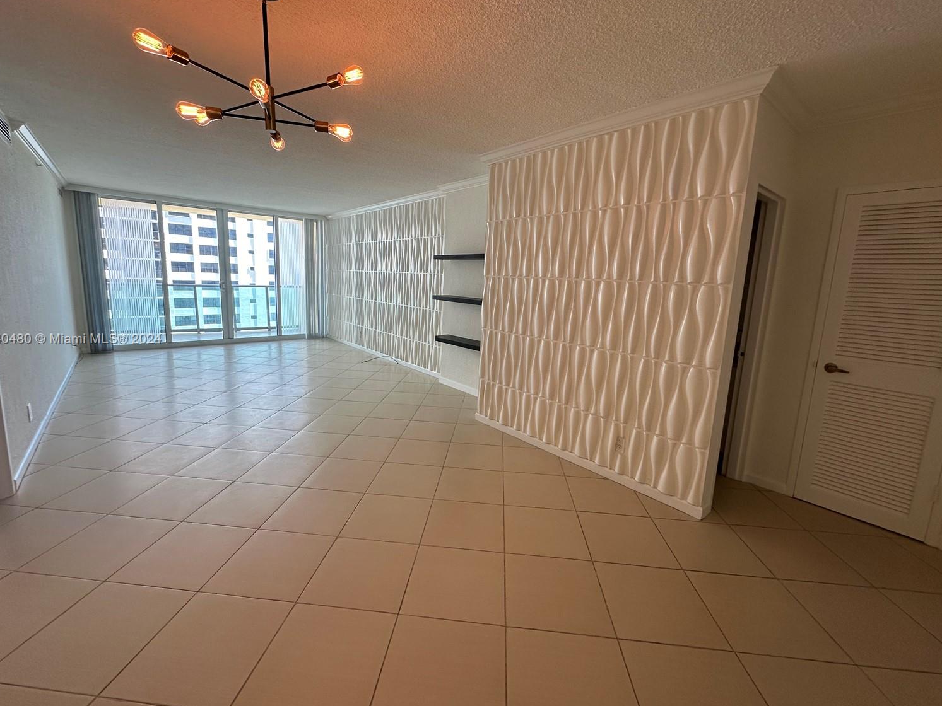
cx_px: 464
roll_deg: -2.1
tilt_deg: -8.3
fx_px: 408
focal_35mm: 15
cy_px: 340
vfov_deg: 81.7
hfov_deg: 98.2
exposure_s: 1/120
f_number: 2.2
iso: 64
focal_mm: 2.22
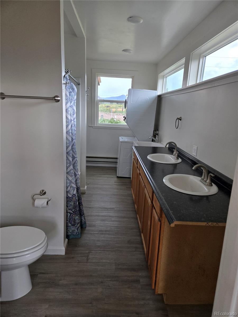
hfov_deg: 58.9
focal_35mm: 23
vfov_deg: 73.9
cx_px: 119
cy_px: 158
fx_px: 211
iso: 80
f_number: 1.8
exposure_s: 1/180
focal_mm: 5.4
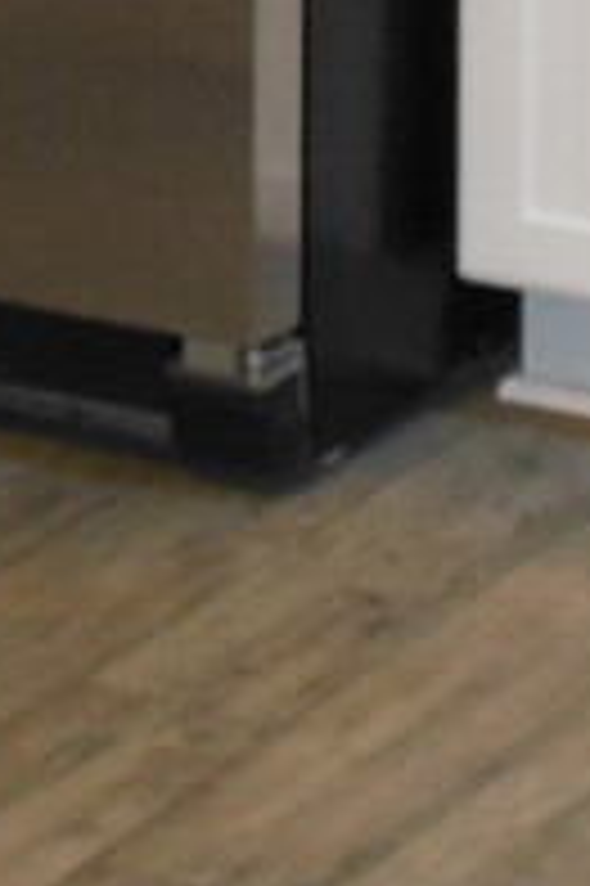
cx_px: -135
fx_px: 5738
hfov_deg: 5.9
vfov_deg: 8.5
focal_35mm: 233
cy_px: -729
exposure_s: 1/30
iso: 250
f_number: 3.8
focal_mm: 7.7
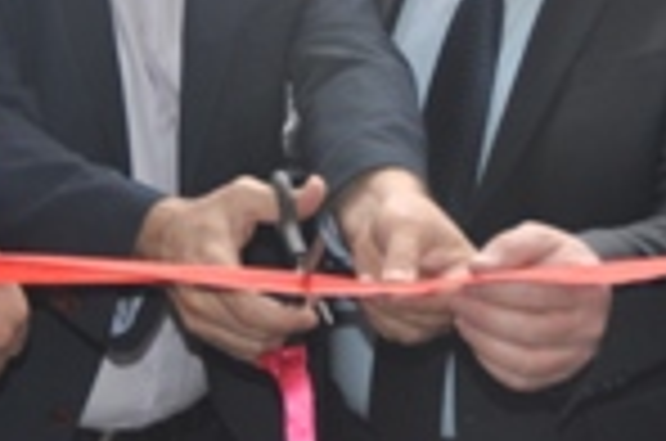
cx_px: 315
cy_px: -162
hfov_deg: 20.4
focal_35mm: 100
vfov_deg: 13.1
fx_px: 1846
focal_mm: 22
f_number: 3.5
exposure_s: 1/125
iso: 400
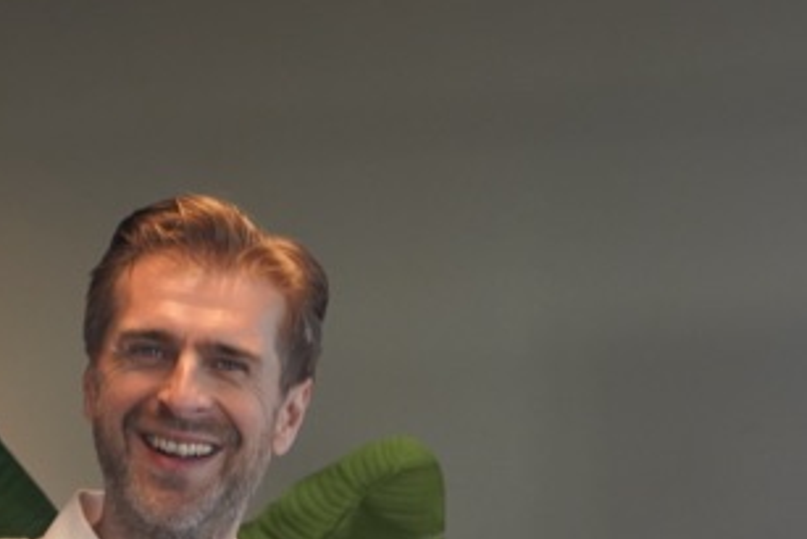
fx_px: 3947
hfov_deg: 11.7
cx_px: 344
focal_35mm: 176
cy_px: 876
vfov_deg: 7.6
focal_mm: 45
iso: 640
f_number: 4
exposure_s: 1/160
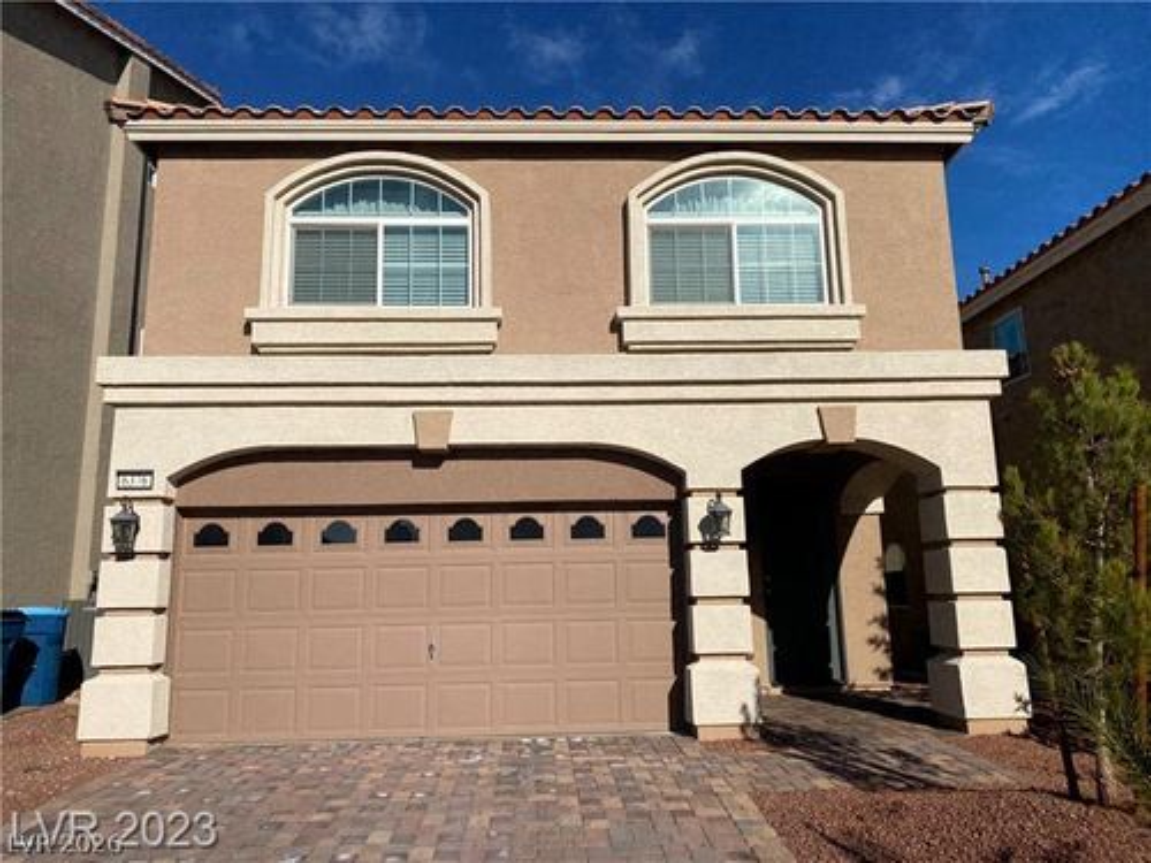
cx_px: 576
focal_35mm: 26
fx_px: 865
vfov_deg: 53.1
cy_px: 432
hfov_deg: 67.3
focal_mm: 4.25
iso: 32
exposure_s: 1/6410
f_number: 1.8
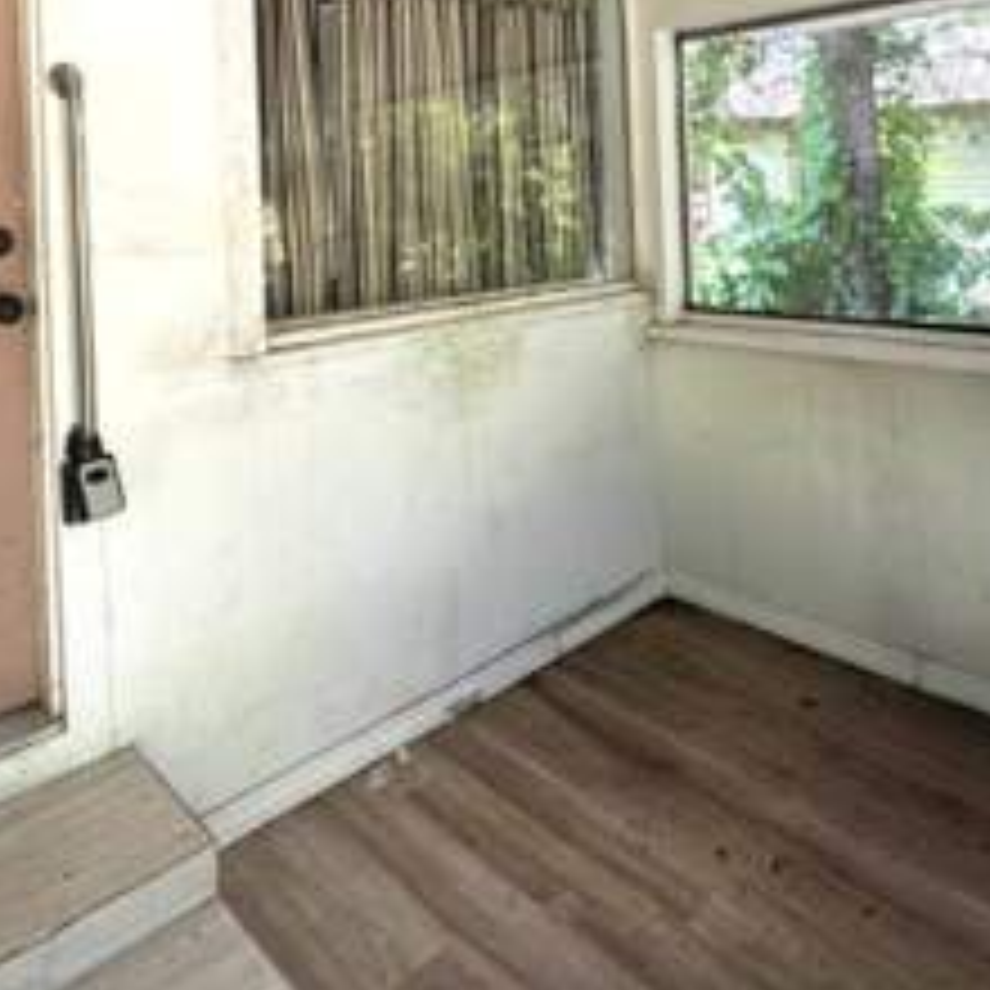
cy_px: 187
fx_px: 874
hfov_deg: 58.5
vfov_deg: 54.7
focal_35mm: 27
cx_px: 387
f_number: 2.2
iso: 125
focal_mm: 2.22
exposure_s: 1/99
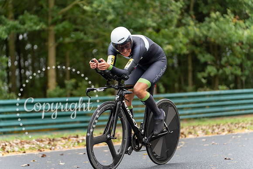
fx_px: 893
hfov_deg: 16.1
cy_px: 84
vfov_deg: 10.8
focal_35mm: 127
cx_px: 126
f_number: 2.8
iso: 1250
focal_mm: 127
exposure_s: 1/1000
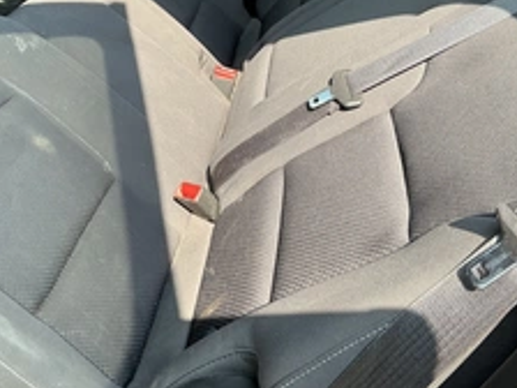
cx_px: 178
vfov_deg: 28.6
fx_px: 747
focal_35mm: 50
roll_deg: -32.7
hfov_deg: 37.8
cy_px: 92
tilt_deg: -26.3
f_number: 1.8
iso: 20
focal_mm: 3
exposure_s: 1/122
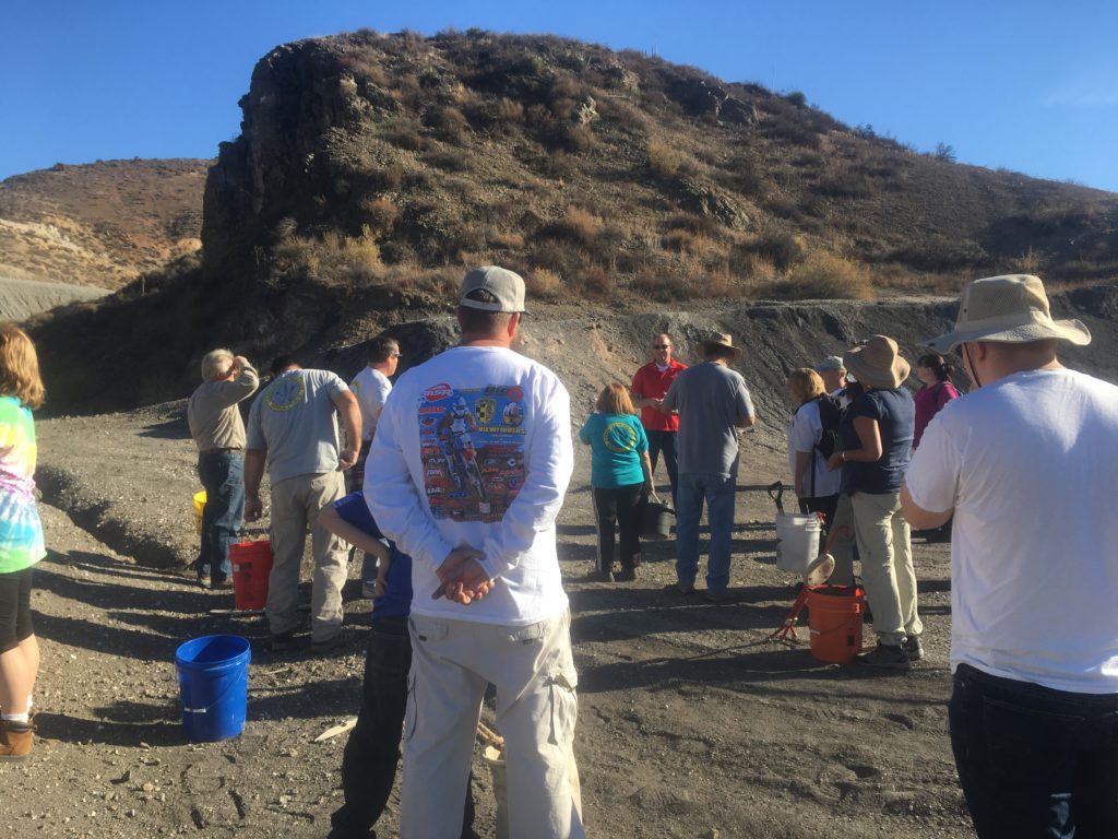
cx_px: 559
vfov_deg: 48.2
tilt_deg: -0.9
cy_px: 420
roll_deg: +1.1
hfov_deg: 61.7
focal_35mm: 29
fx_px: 937
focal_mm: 4.15
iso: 25
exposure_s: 1/845
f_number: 2.2
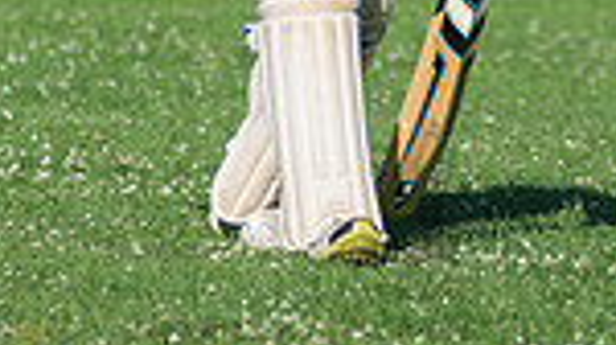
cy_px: -268
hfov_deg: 2.4
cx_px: 398
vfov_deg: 1.4
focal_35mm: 889
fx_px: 14505
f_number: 2.8
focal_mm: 170
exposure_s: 1/4000
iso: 200
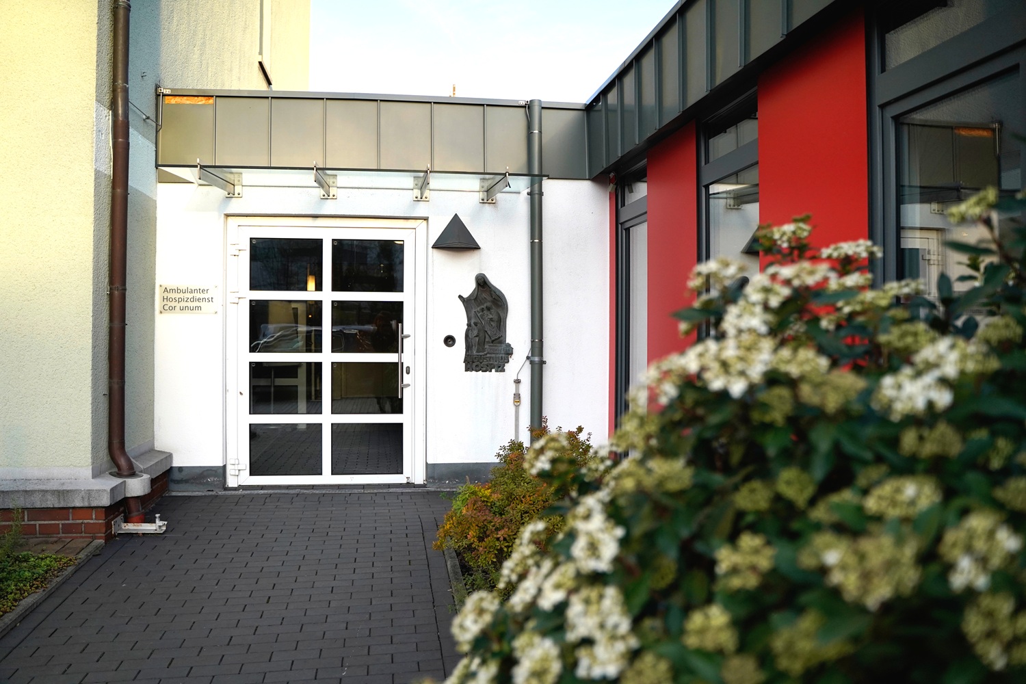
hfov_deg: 65.5
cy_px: 342
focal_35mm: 28
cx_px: 513
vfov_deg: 46.4
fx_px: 798
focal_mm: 28
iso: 1000
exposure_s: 1/3200
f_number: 2.8
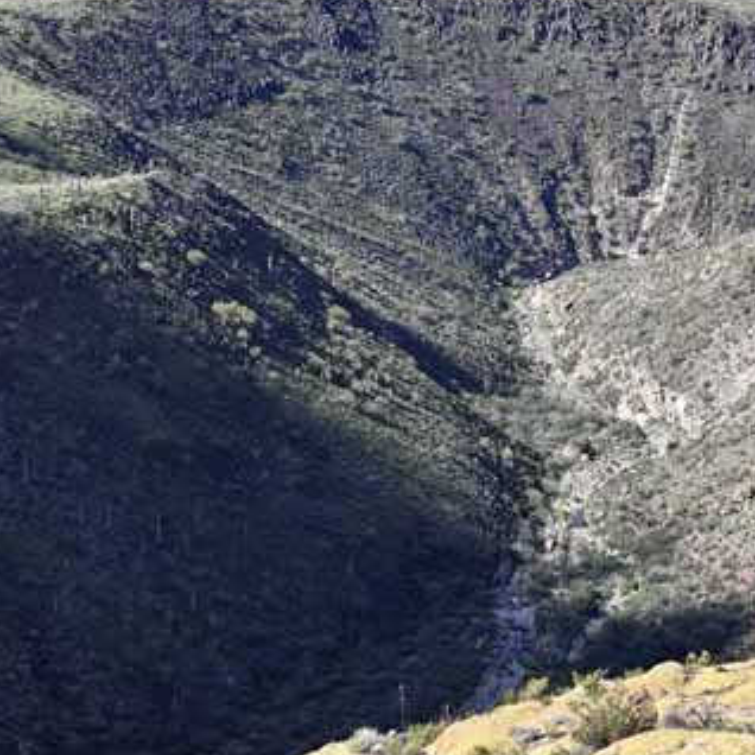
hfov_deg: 15.9
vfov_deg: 15.9
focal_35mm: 109
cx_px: 589
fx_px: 2690
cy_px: 142
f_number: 6.3
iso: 100
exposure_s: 1/400
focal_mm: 51
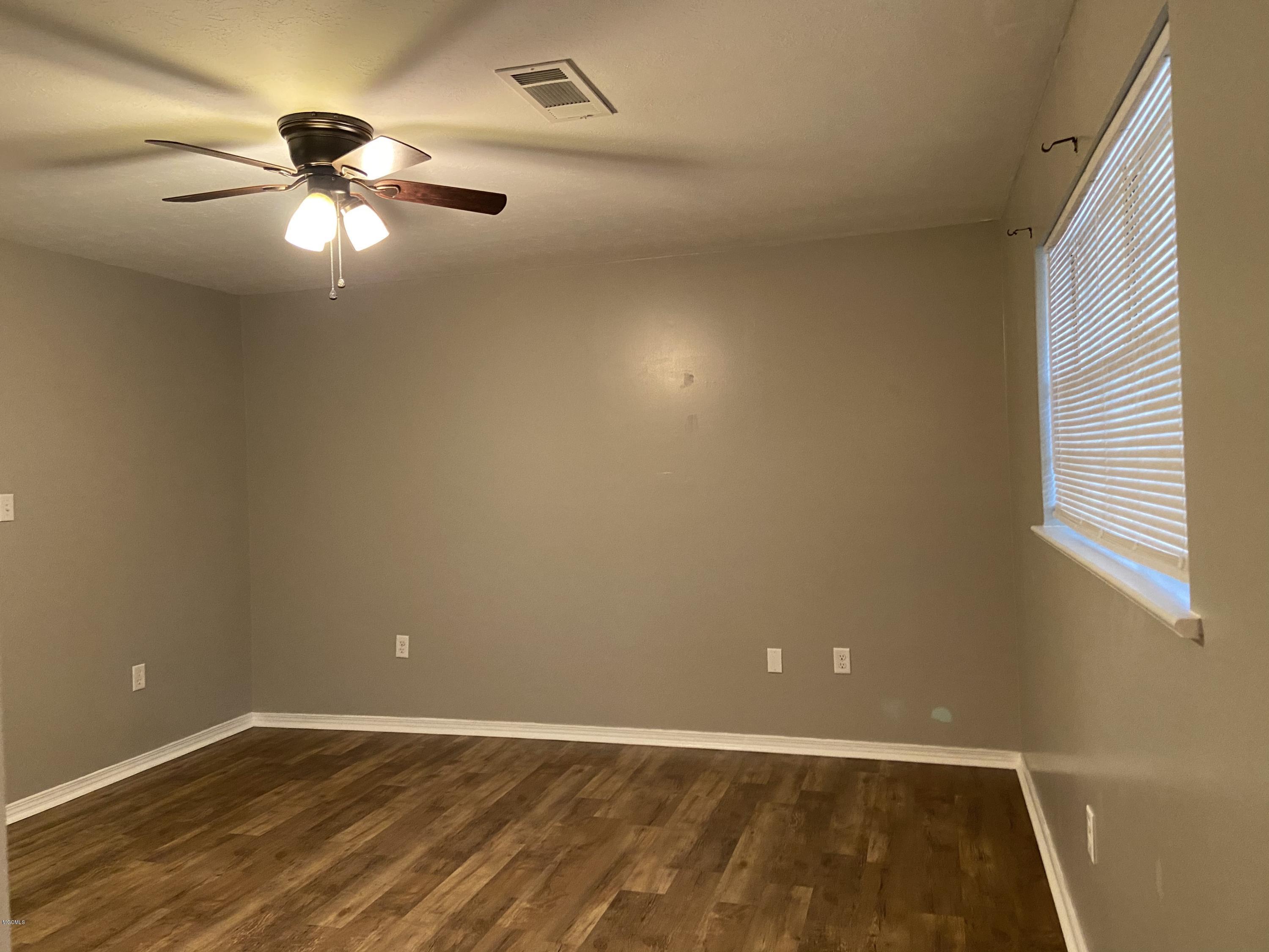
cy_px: 476
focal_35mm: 26
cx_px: 634
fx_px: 953
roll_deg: +1.8
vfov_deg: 53.1
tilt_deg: +0.4
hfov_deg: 67.3
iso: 400
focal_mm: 4.25
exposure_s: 1/60
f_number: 1.8
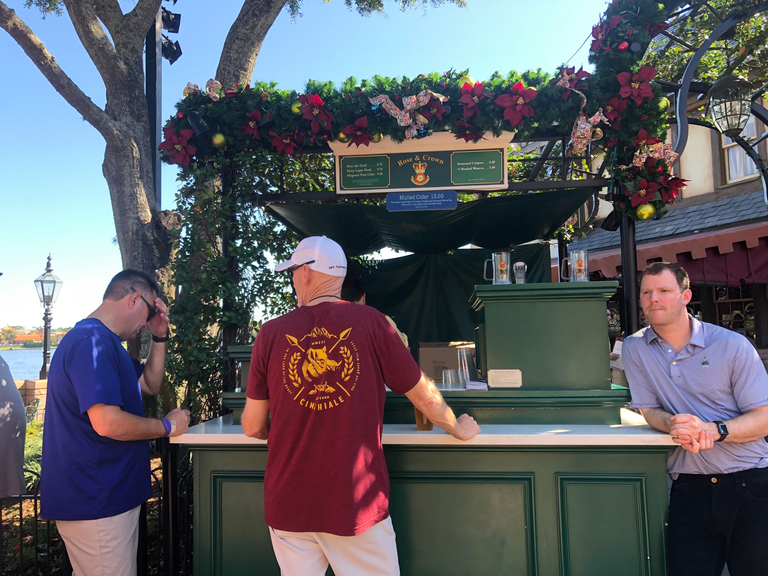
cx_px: 384
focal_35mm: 28
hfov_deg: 63.4
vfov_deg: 49.7
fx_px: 621
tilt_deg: +5.0
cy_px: 288
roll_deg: +1.8
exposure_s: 1/142
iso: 20
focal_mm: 3.99
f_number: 1.8
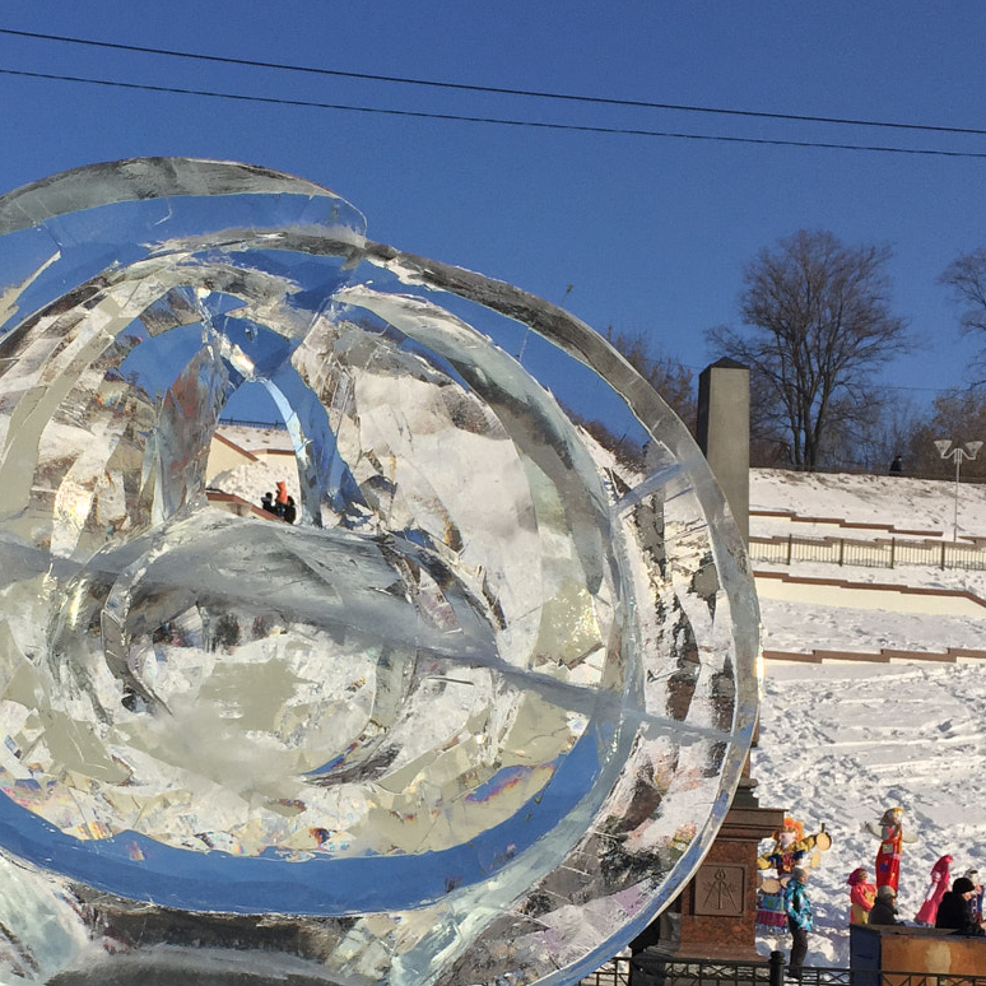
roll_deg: -2.6
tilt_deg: +3.9
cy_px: 758
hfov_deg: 31.8
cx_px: 280
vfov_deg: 31.5
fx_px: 1708
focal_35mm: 53
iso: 32
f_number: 2.2
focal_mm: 4.15
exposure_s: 1/3300
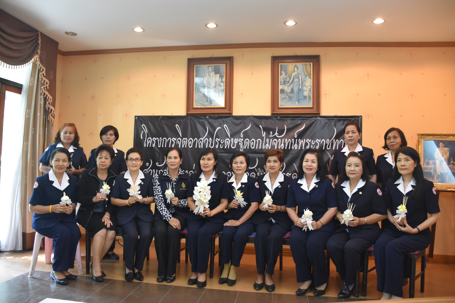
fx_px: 341
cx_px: 228
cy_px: 152
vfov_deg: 47.9
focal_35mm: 27
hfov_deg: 67.4
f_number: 3.5
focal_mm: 18
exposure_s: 1/60
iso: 1800
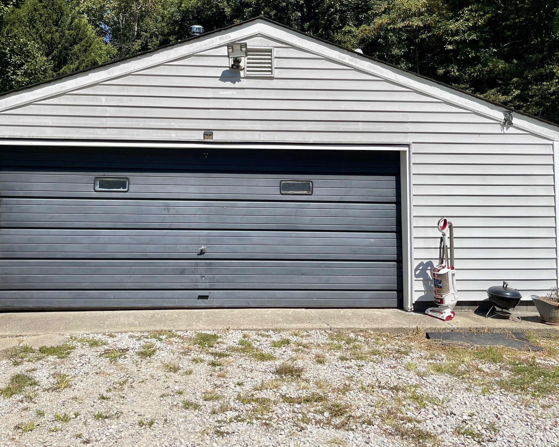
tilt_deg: +3.0
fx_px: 546
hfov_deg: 54.1
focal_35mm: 33
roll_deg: -0.3
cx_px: 244
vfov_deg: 44.2
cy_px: 168
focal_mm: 5.1
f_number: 1.6
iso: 32
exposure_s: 1/5917
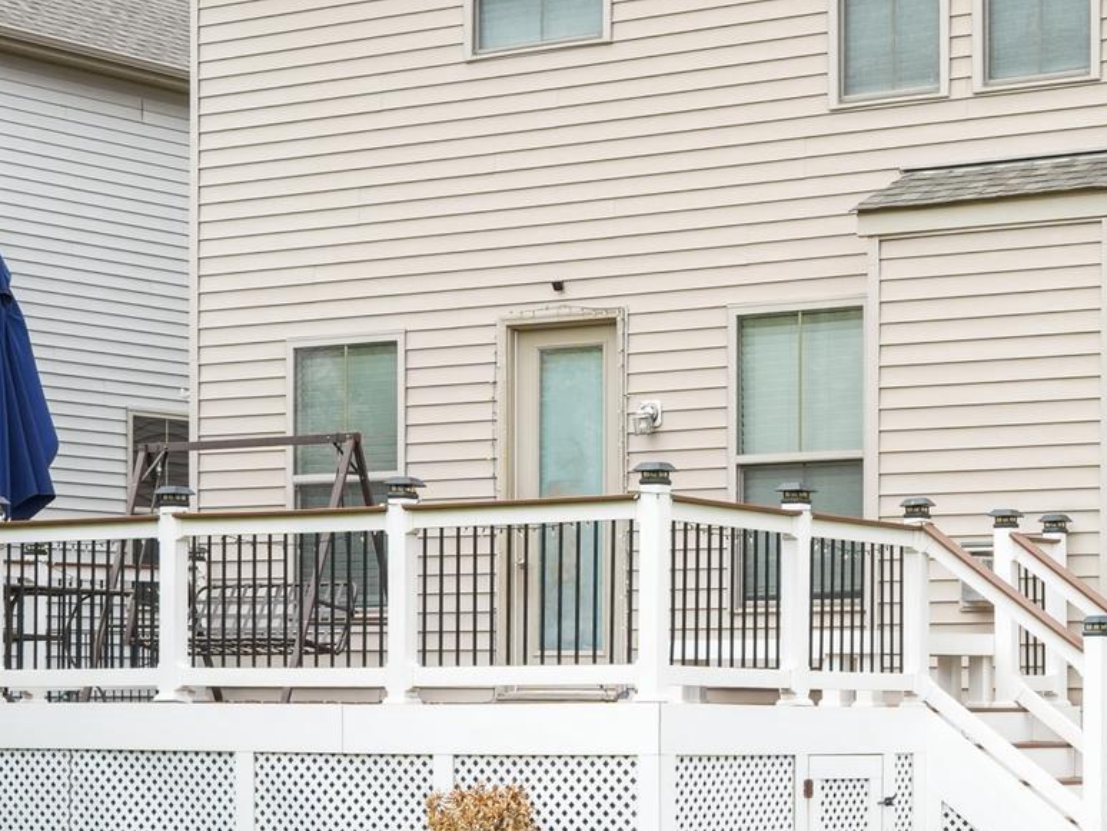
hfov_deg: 21.7
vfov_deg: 16.5
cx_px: 881
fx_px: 2847
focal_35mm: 89
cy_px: 142
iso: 250
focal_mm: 35
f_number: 8
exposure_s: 1/200
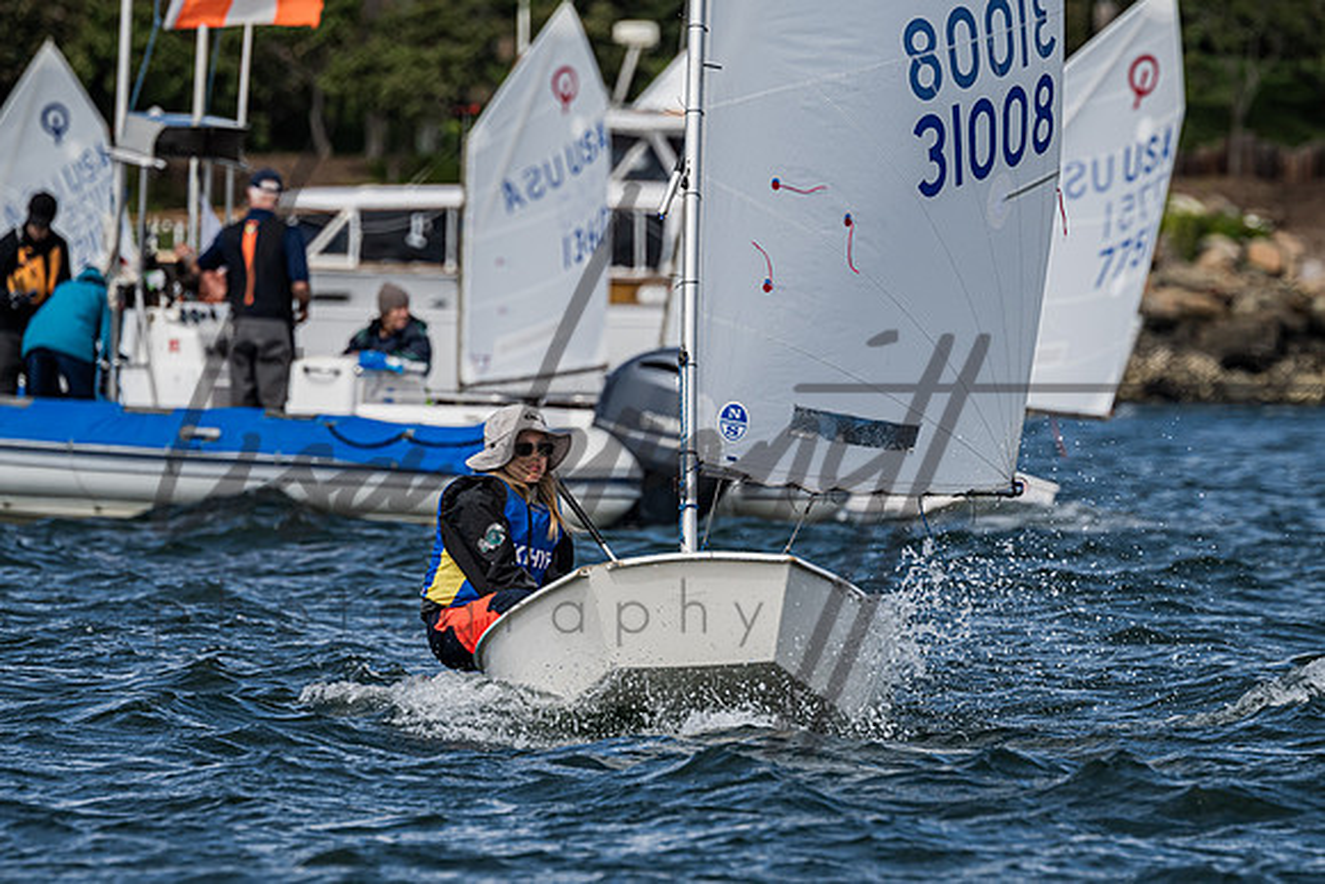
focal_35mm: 550
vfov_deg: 2.5
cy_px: 583
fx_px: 20255
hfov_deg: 3.7
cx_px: 662
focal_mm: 400
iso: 320
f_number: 8
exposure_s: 1/1000
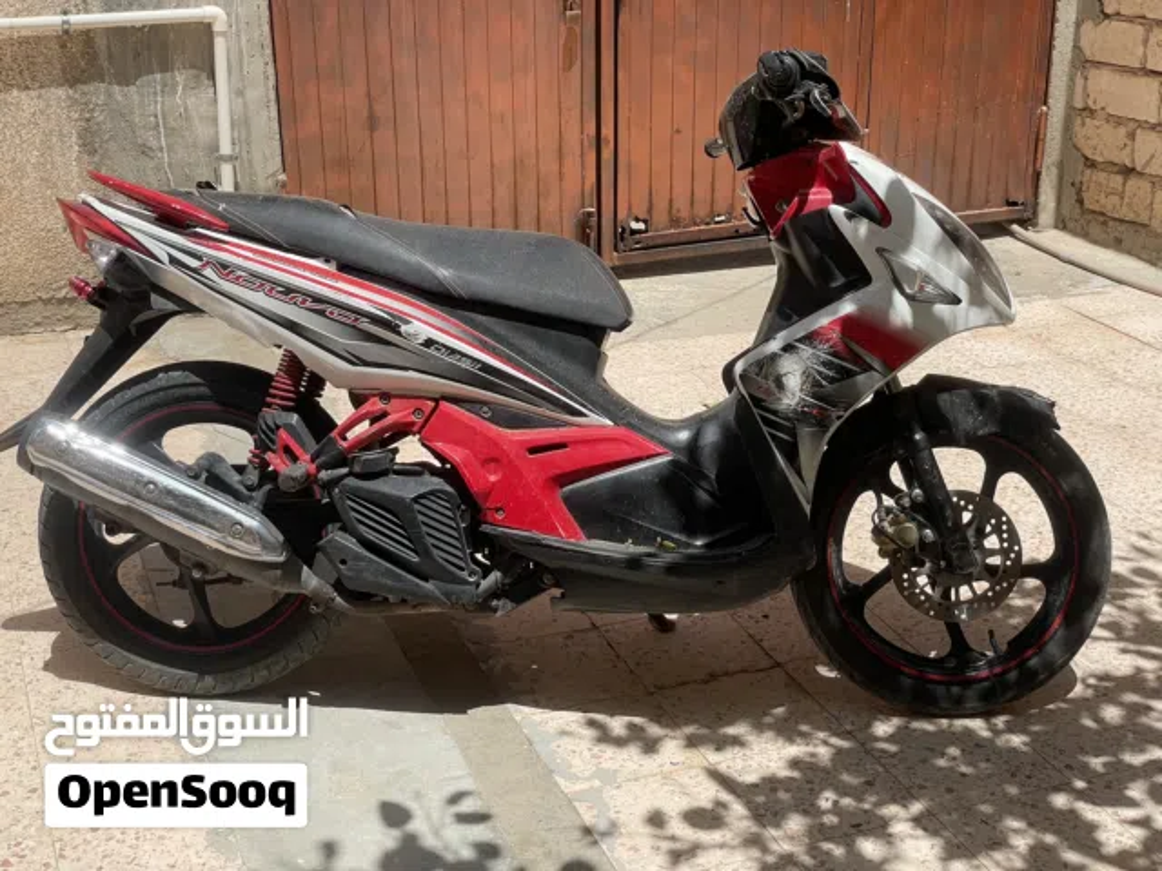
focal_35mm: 52
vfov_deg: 28.0
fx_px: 1746
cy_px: 436
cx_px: 581
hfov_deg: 36.8
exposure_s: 1/1916
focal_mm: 6
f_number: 2
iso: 25
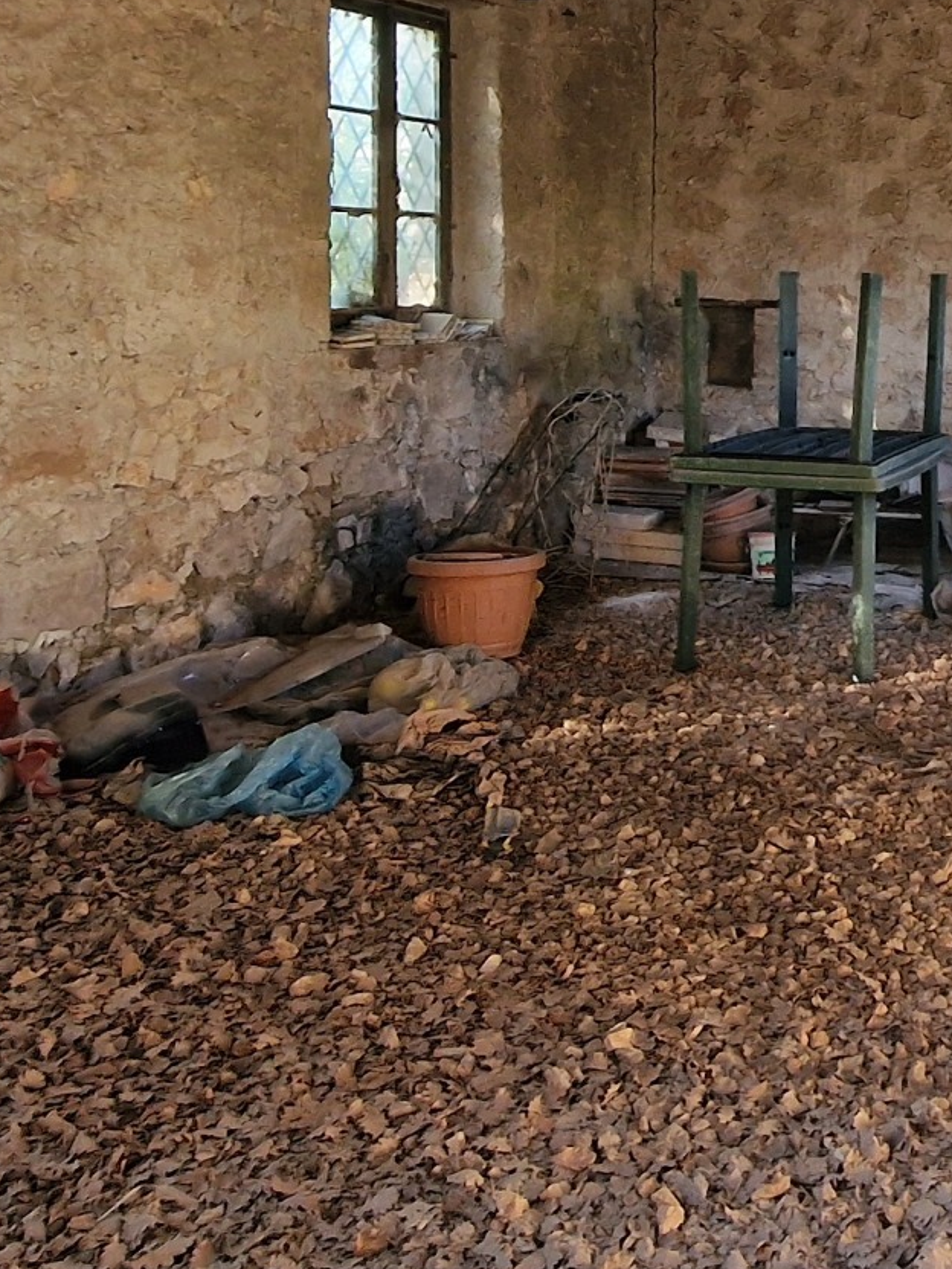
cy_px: 212
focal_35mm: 40
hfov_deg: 33.2
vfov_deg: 44.0
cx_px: 935
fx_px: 1467
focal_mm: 2.2
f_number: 2.2
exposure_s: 1/50
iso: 320
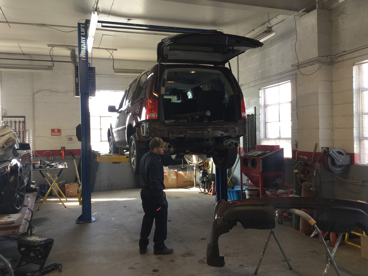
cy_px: 138
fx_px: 330
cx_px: 184
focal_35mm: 31
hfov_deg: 58.4
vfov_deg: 45.4
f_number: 2.4
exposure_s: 1/30
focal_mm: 3.3
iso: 32
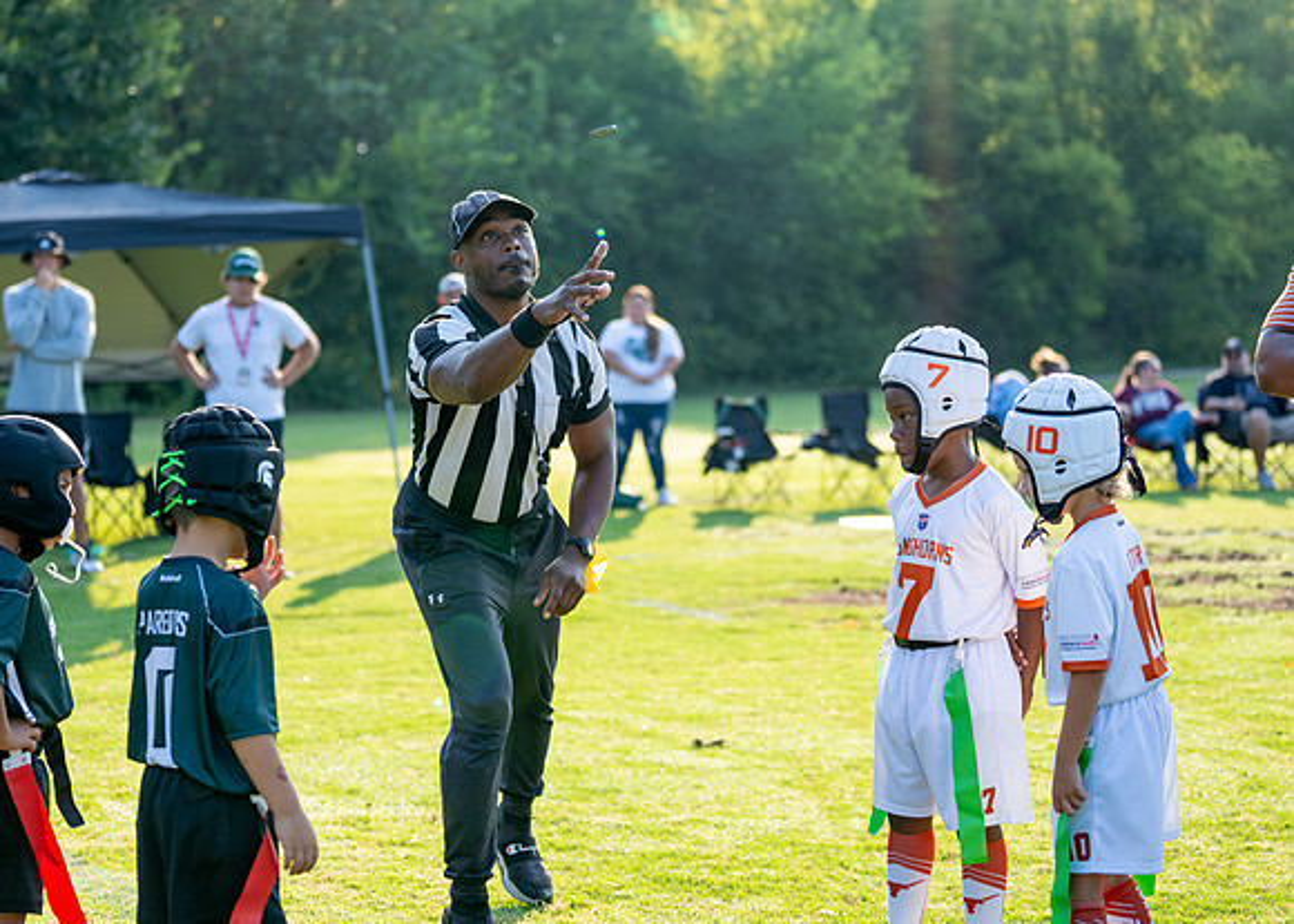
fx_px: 2990
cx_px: 547
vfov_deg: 17.6
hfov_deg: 24.4
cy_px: 421
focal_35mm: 81
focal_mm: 70
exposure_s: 1/1000
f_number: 2.8
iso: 200
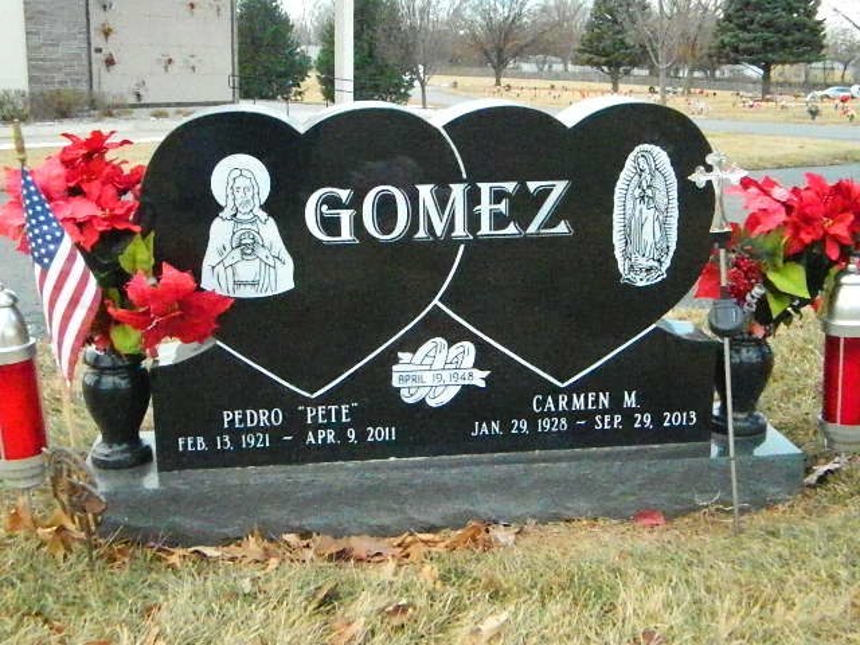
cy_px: 322
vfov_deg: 30.9
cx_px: 430
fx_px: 1168
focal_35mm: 47
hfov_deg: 40.4
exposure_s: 1/800
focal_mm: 8.4
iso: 6400
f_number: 10.2
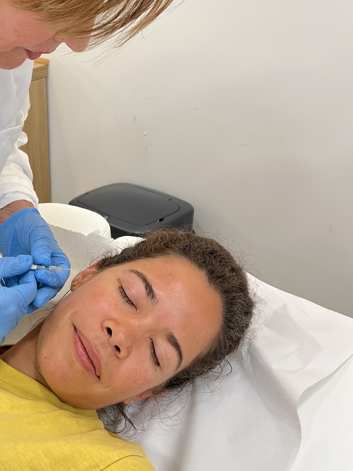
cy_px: 169
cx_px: 48
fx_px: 626
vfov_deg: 40.9
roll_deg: +2.1
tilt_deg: -20.7
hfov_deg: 30.4
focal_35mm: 46
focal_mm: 5.7
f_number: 1.5
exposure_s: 1/100
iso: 100
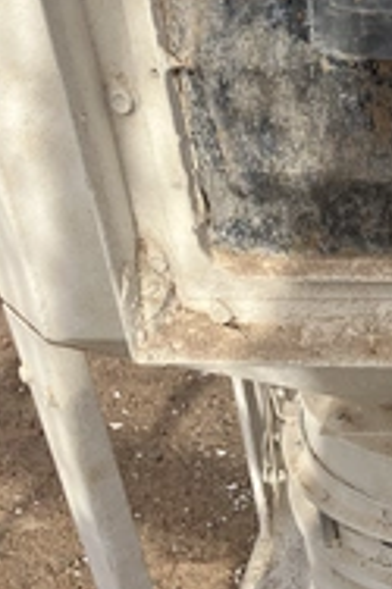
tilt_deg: -33.8
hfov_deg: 20.7
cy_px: 385
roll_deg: -0.2
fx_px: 1014
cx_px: 448
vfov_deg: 32.2
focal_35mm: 62
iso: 32
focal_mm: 3.99
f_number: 1.8
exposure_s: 1/1215
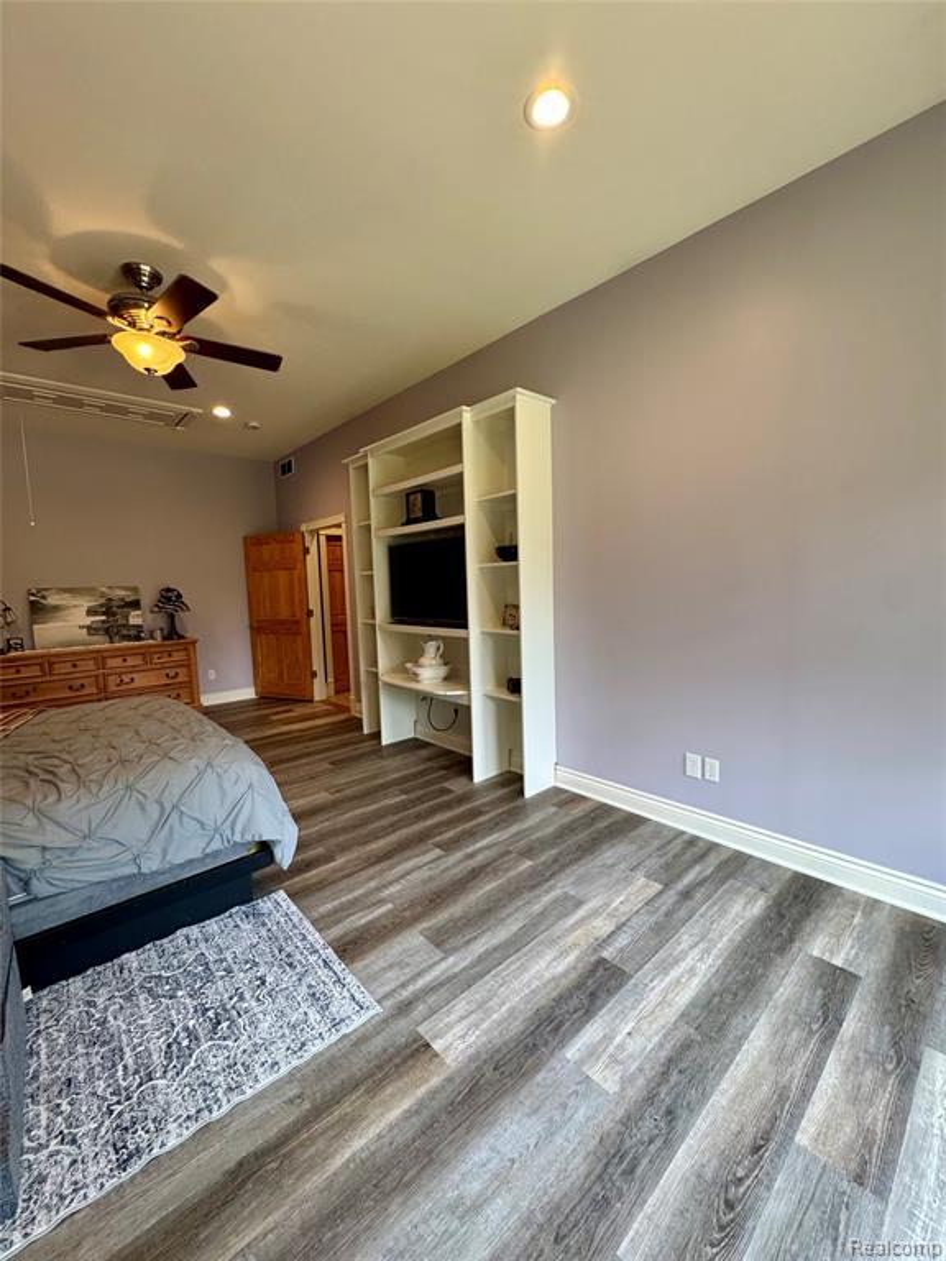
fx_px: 510
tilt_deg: -6.0
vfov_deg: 102.1
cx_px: 473
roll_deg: +2.4
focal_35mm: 14
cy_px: 630
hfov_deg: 85.7
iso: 250
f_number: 2.2
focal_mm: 2.22
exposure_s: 1/120
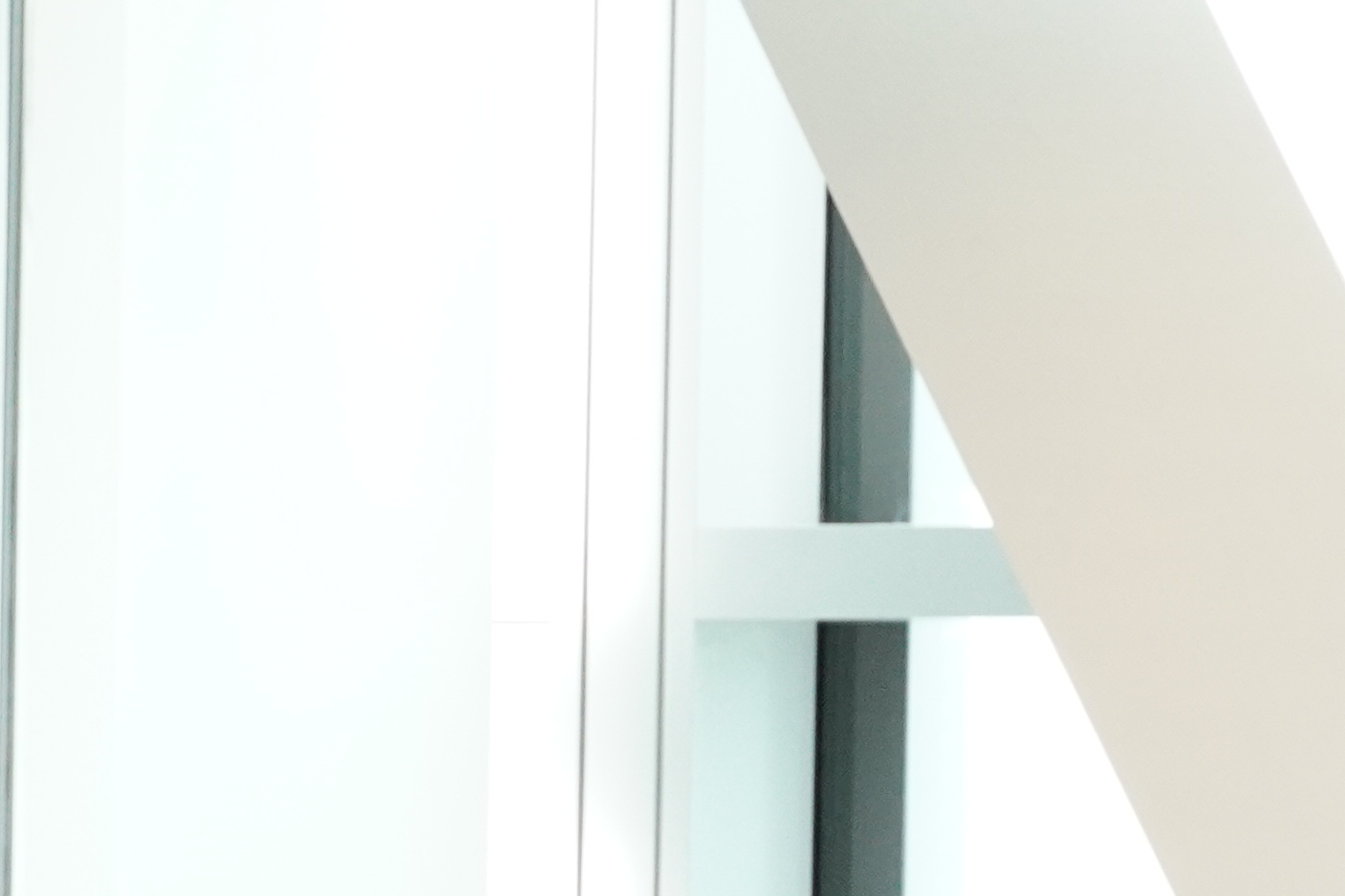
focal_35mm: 499
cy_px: 1538
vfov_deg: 2.7
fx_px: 18642
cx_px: 365
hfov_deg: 4.1
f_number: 5.6
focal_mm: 78
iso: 1600
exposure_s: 1/125
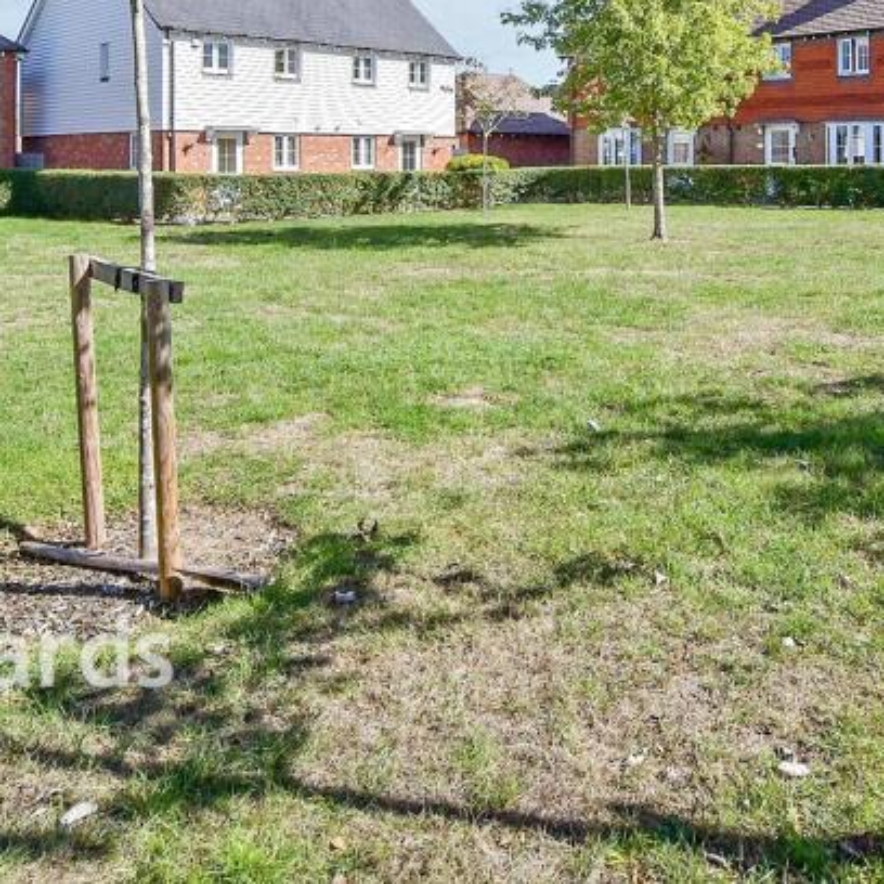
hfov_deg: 50.9
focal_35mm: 32
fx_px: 925
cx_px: 518
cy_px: 146
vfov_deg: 47.6
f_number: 8
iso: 320
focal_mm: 10
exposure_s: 1/1000
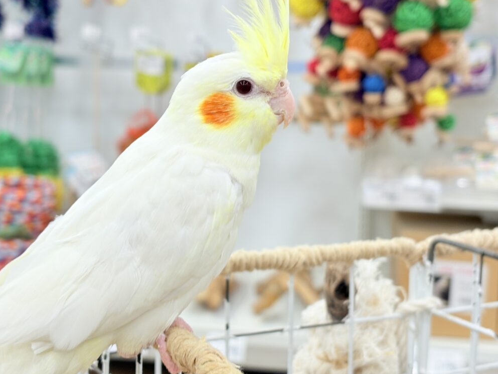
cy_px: 166
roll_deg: -0.4
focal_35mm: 63
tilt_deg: -5.1
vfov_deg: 23.3
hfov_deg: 30.7
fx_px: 907
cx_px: 213
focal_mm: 5.96
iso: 40
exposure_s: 1/50
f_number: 1.6
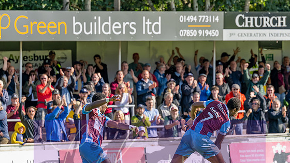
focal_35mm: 372
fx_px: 2861
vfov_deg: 3.3
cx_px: 148
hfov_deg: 5.8
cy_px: 100
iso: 400
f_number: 4
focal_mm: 175
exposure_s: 1/2500
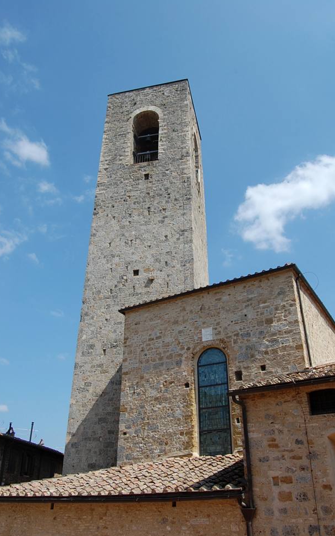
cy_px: 269
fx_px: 409
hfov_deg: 44.5
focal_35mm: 28
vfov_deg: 66.5
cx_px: 173
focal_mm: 18
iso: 200
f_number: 10
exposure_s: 1/250
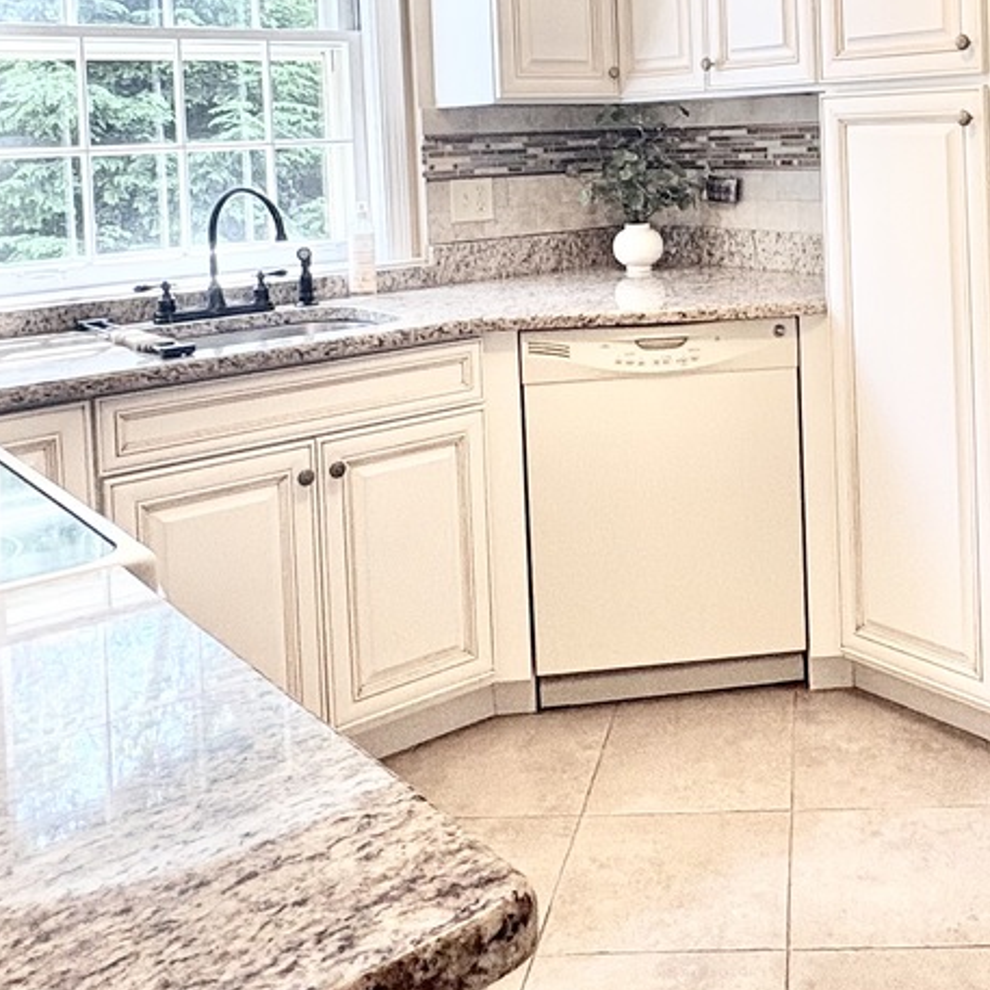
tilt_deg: -2.1
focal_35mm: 39
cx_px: 786
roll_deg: +1.6
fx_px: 1262
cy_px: 165
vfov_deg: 40.6
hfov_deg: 41.1
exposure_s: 1/120
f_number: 2.2
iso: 125
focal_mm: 2.22
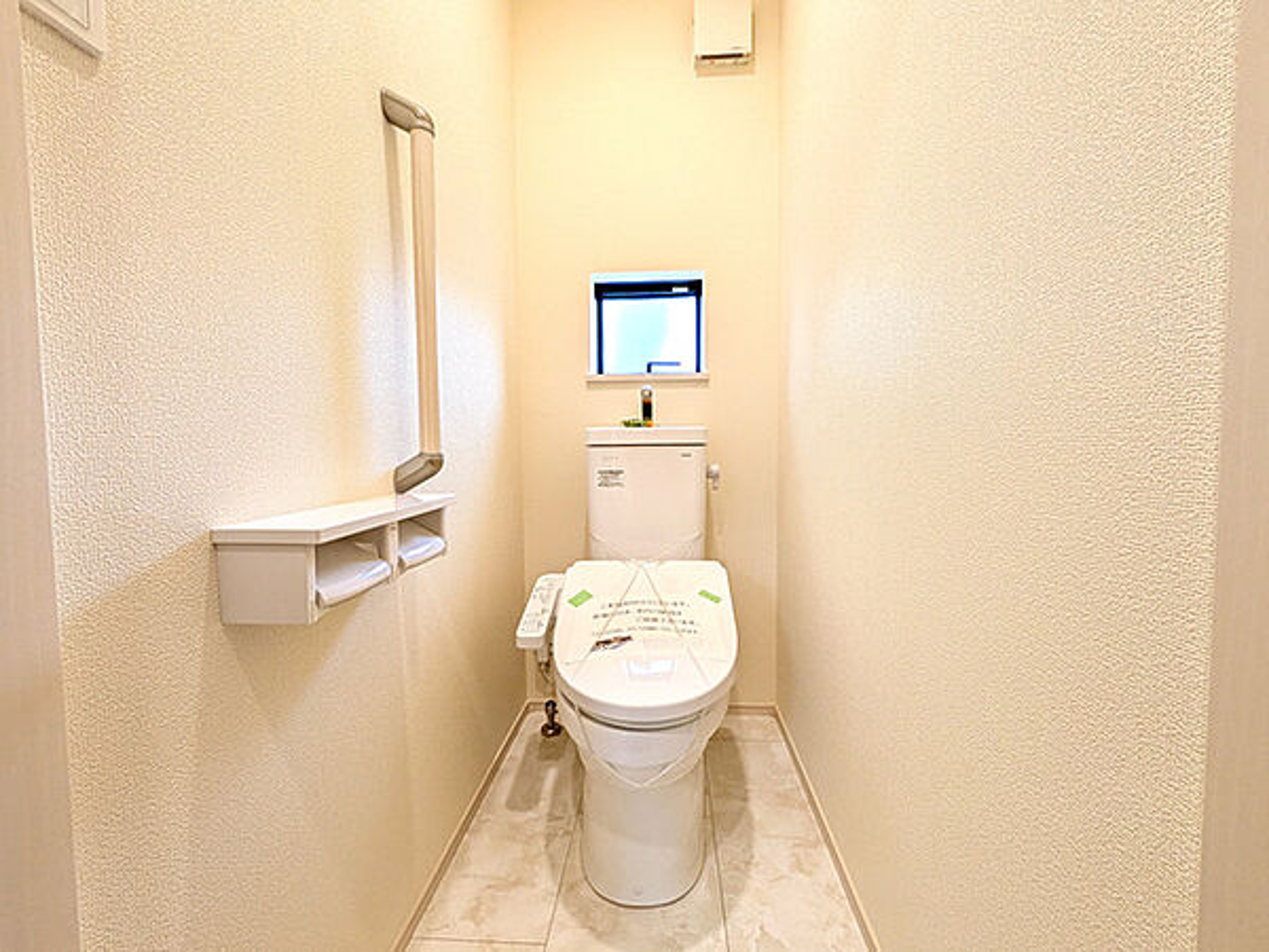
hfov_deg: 102.1
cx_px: 634
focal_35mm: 14
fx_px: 513
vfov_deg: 85.7
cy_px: 476
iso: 163
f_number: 2.2
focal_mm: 1.83
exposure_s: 1/50
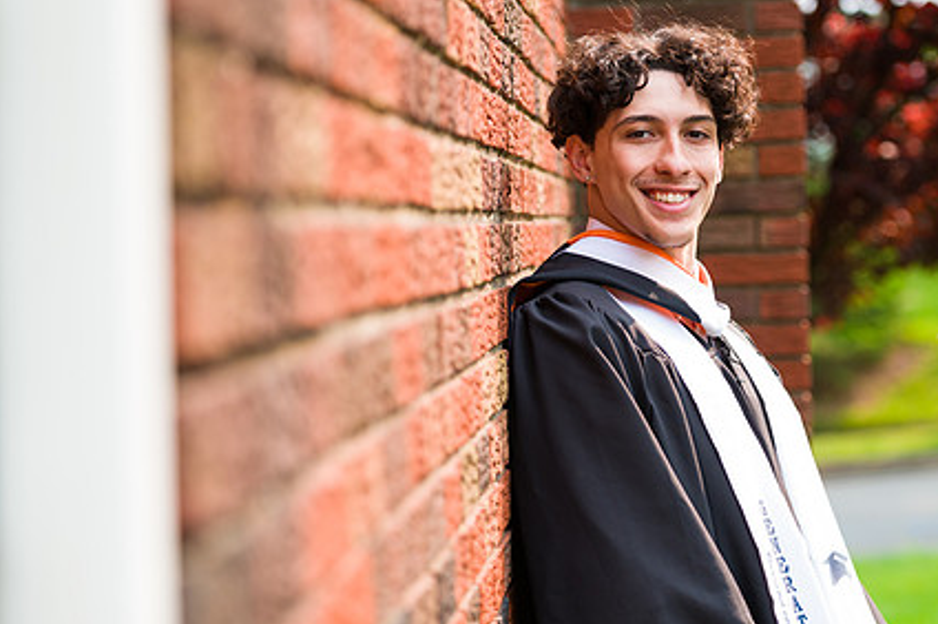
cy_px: 332
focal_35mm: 134
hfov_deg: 15.3
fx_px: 3489
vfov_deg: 10.2
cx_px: 604
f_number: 3.2
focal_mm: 98
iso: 200
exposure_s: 1/500
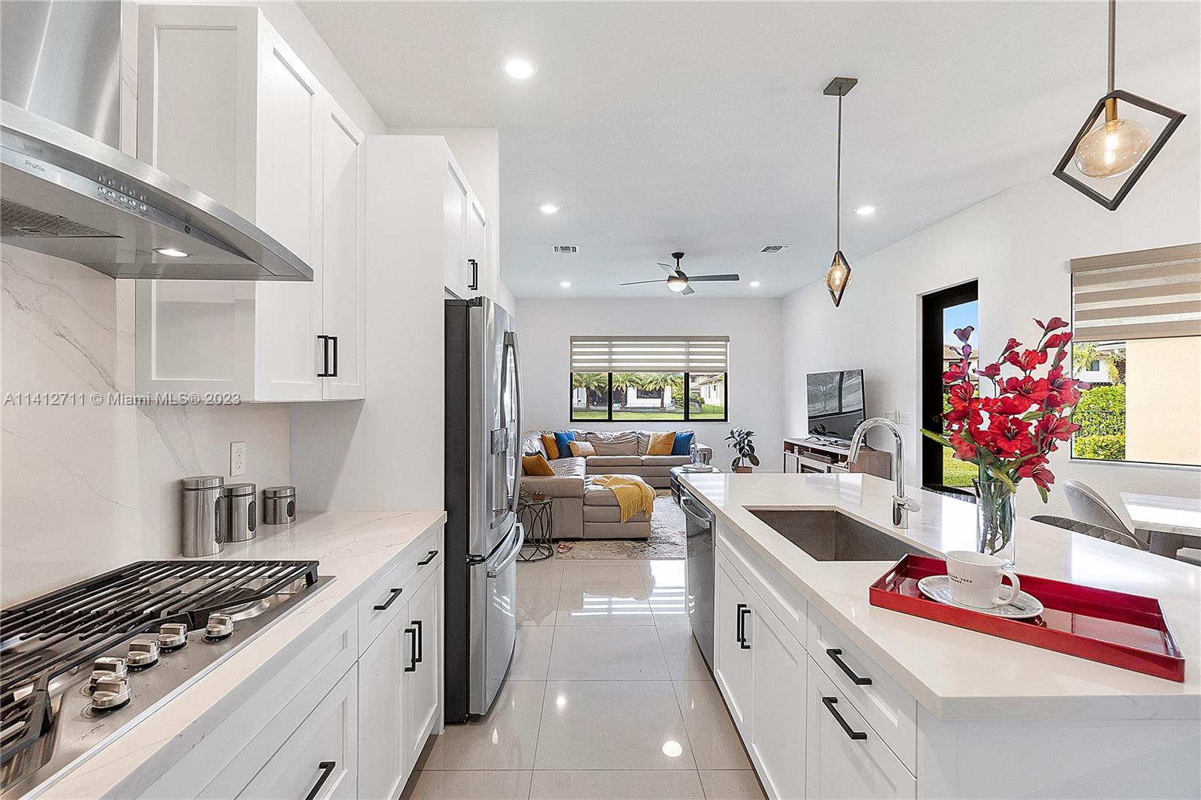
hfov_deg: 100.4
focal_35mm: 15
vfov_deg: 77.3
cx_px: 600
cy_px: 400
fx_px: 500
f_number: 9
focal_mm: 10
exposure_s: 1/13
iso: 250
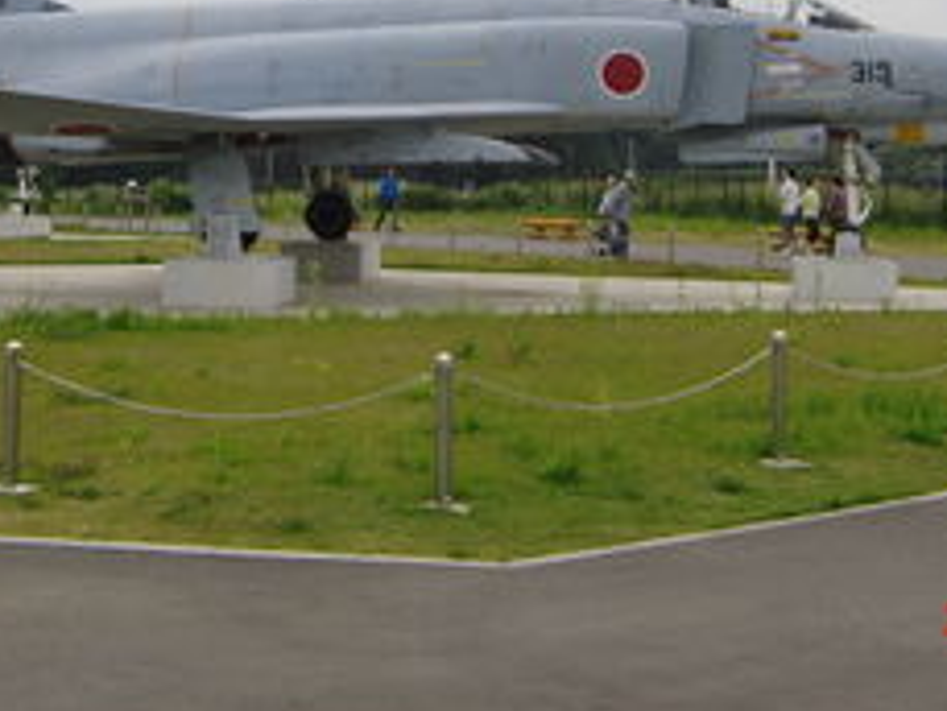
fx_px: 1861
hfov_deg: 28.5
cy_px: 124
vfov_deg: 21.3
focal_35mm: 68
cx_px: 447
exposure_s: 1/200
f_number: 8
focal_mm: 6.9
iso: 64
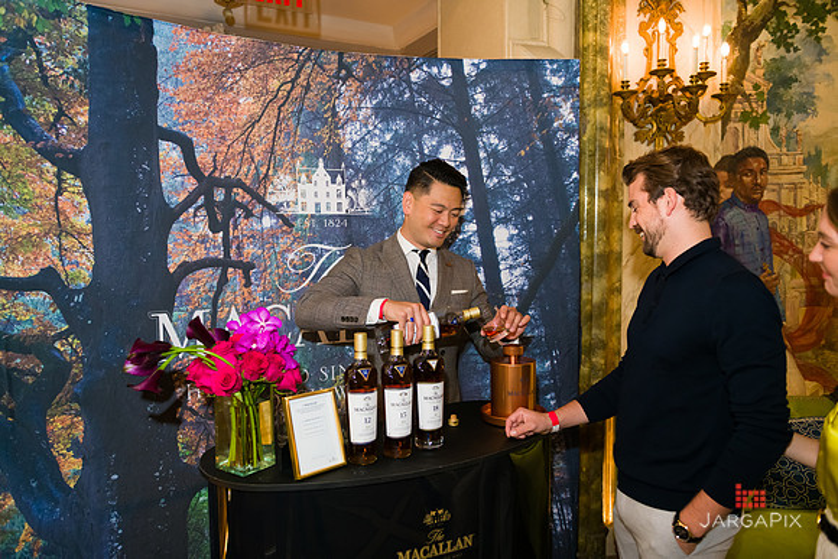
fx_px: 605
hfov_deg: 69.4
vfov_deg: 49.6
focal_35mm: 26
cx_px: 419
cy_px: 280
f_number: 3.2
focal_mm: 26
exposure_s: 1/125
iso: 1600
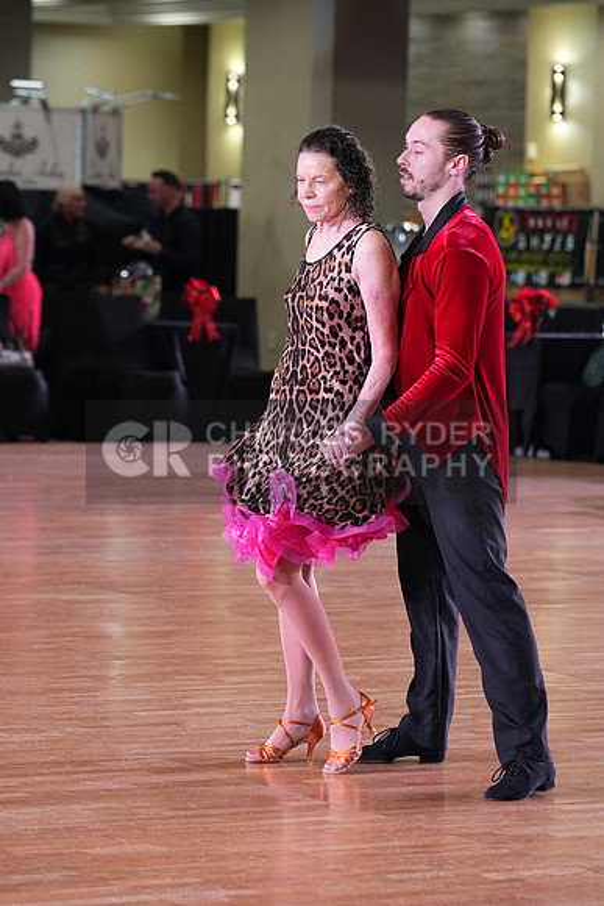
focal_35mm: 172
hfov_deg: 8.0
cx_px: 302
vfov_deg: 11.9
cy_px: 453
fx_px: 4326
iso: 5000
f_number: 5.6
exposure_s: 1/320
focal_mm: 172
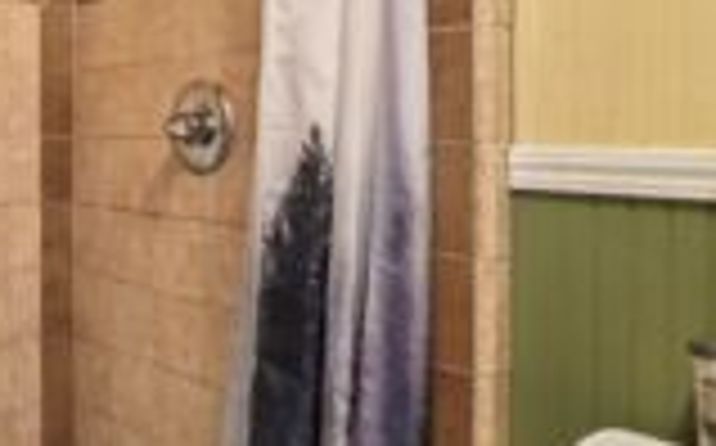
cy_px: 164
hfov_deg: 42.1
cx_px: 9
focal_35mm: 41
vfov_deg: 31.0
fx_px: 799
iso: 1600
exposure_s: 1/4
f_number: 8
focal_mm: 16
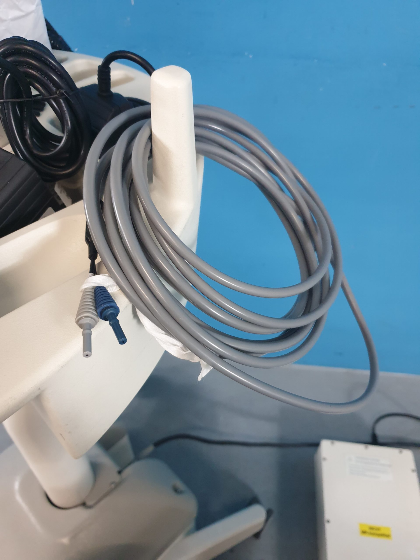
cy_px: 280
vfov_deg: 67.3
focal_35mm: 26
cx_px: 210
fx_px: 421
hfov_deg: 53.1
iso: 320
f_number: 1.5
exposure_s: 1/50
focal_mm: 4.3
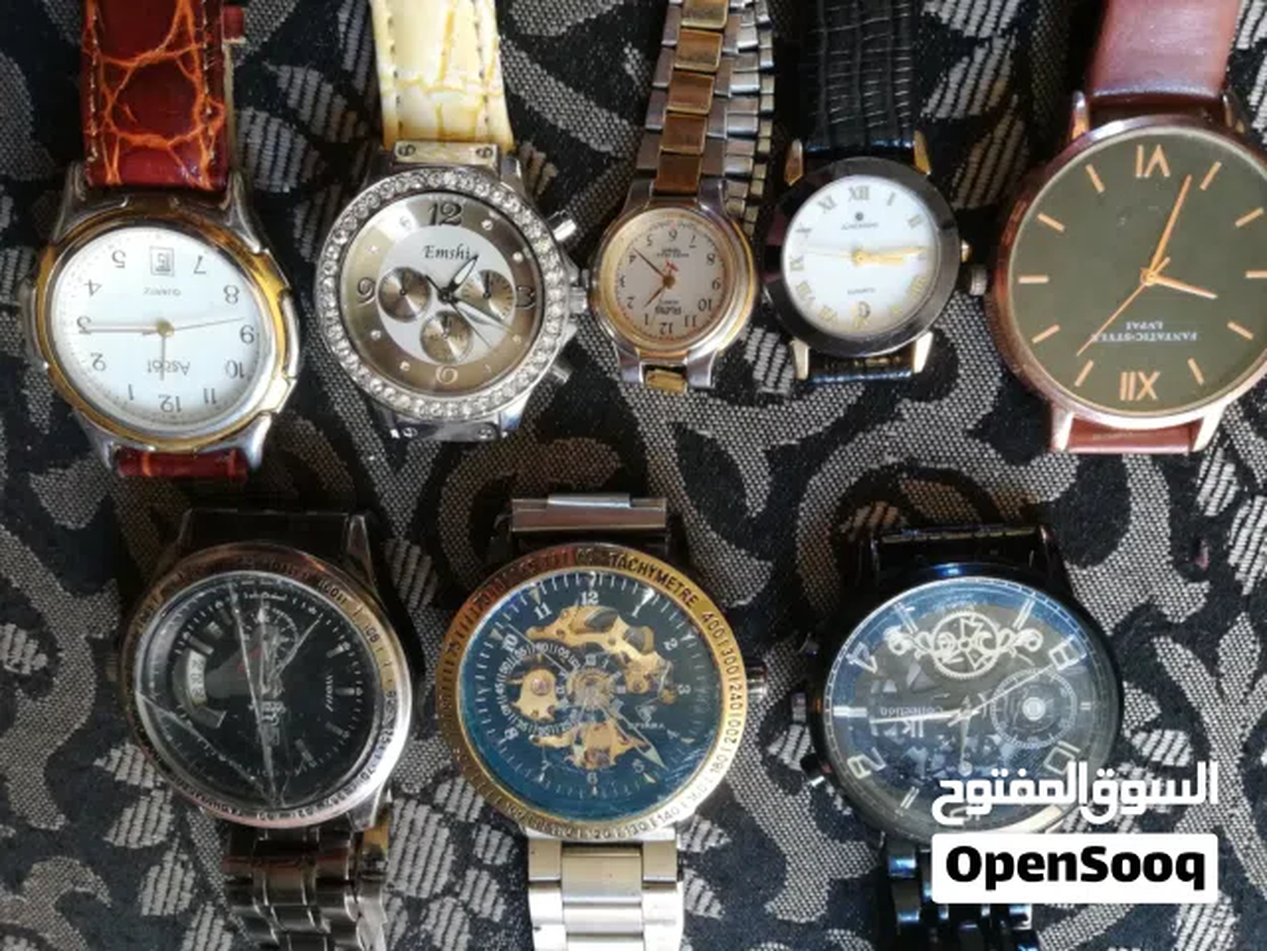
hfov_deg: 67.3
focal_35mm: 26
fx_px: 952
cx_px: 634
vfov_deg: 53.1
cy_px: 476
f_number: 2.2
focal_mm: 3.83
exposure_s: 1/33.3
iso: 160
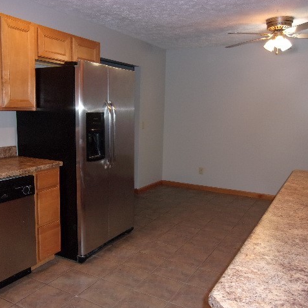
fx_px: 322
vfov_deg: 51.1
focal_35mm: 32
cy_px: 154
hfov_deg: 50.9
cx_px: 130
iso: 250
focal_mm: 4.9
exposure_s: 1/34
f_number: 3
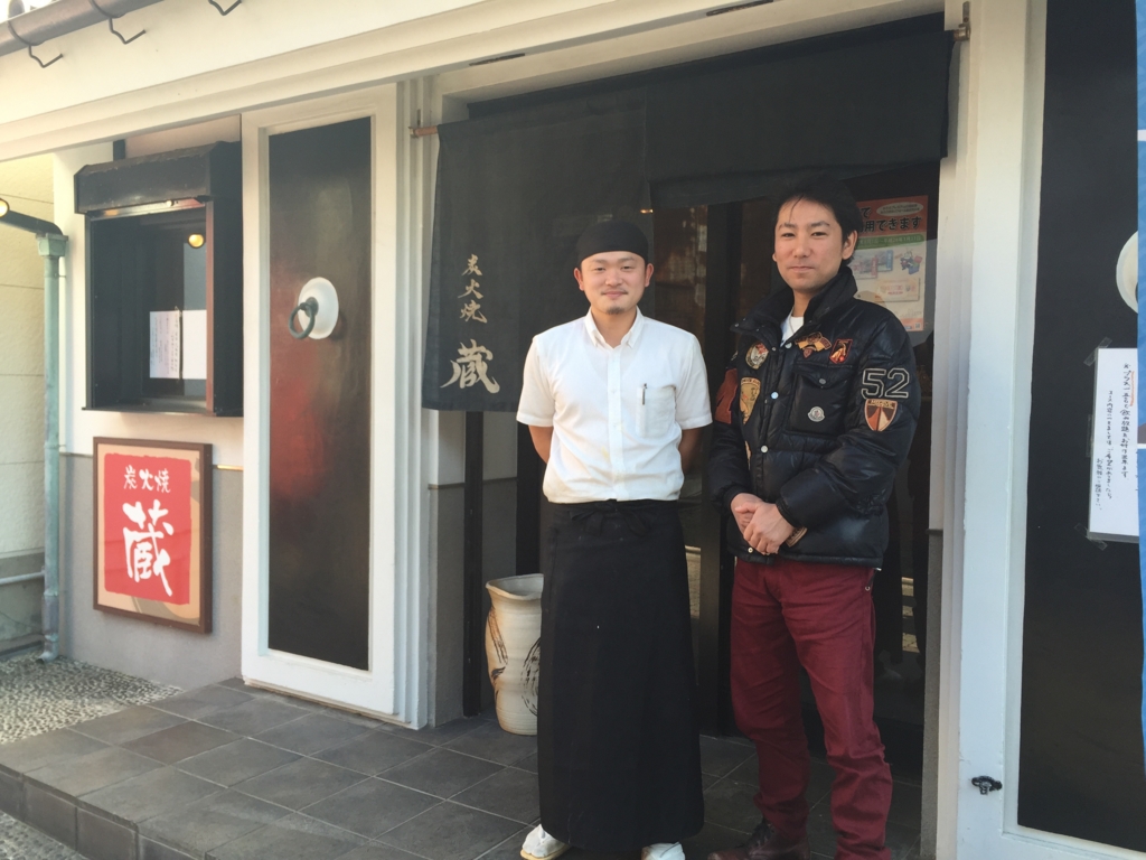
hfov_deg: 61.7
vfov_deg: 48.2
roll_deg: -2.1
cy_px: 430
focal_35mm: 29
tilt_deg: -3.0
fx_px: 960
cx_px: 573
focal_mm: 4.15
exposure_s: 1/180
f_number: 2.2
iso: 32
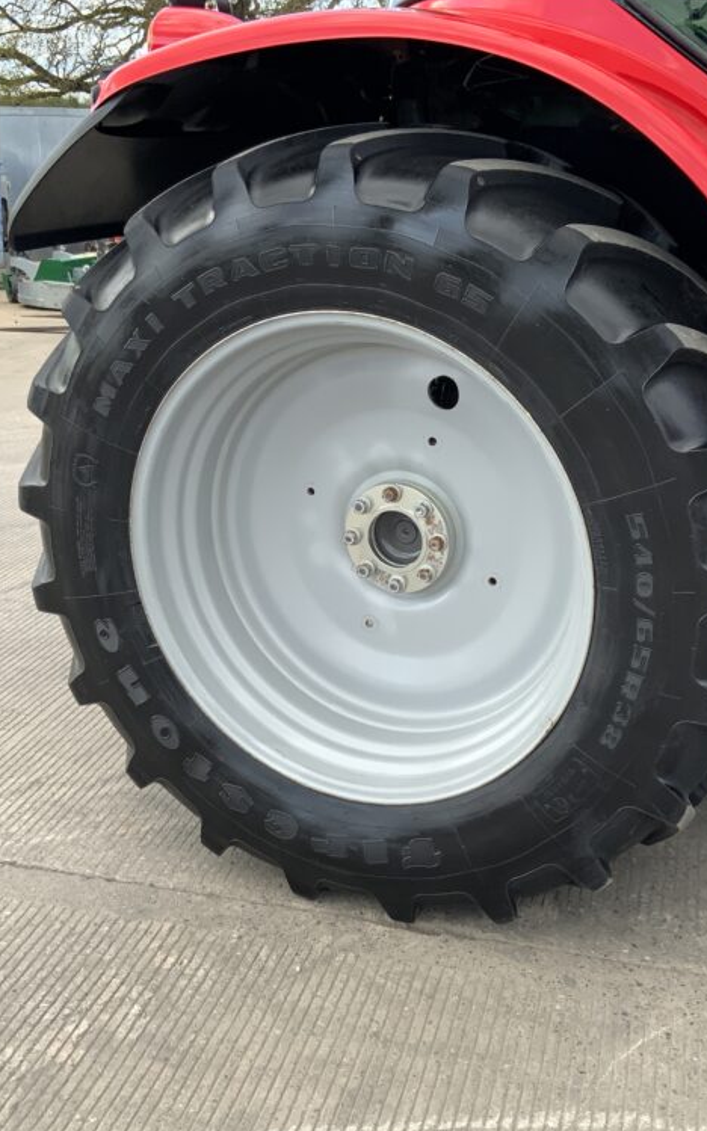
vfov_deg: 47.2
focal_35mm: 42
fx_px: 1295
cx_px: 435
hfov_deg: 30.4
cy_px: 568
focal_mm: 3
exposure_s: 1/222
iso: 16
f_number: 1.8
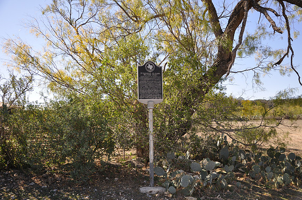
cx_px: 151
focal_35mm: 39
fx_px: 327
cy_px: 100
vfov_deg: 34.1
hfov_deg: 49.6
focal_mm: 26
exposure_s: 1/200
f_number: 4.5
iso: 200
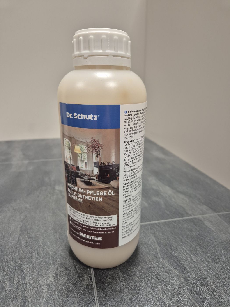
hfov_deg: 58.9
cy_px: 154
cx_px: 115
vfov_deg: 73.9
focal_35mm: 23
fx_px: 204
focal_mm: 5.4
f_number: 1.8
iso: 200
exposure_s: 1/100
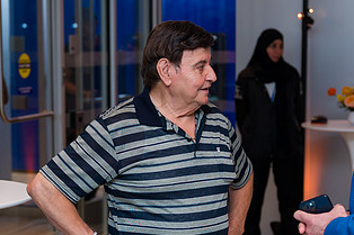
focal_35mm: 93
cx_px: 195
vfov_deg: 14.7
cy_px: 127
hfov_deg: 21.9
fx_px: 914
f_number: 3.2
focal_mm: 48
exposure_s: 1/160
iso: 400
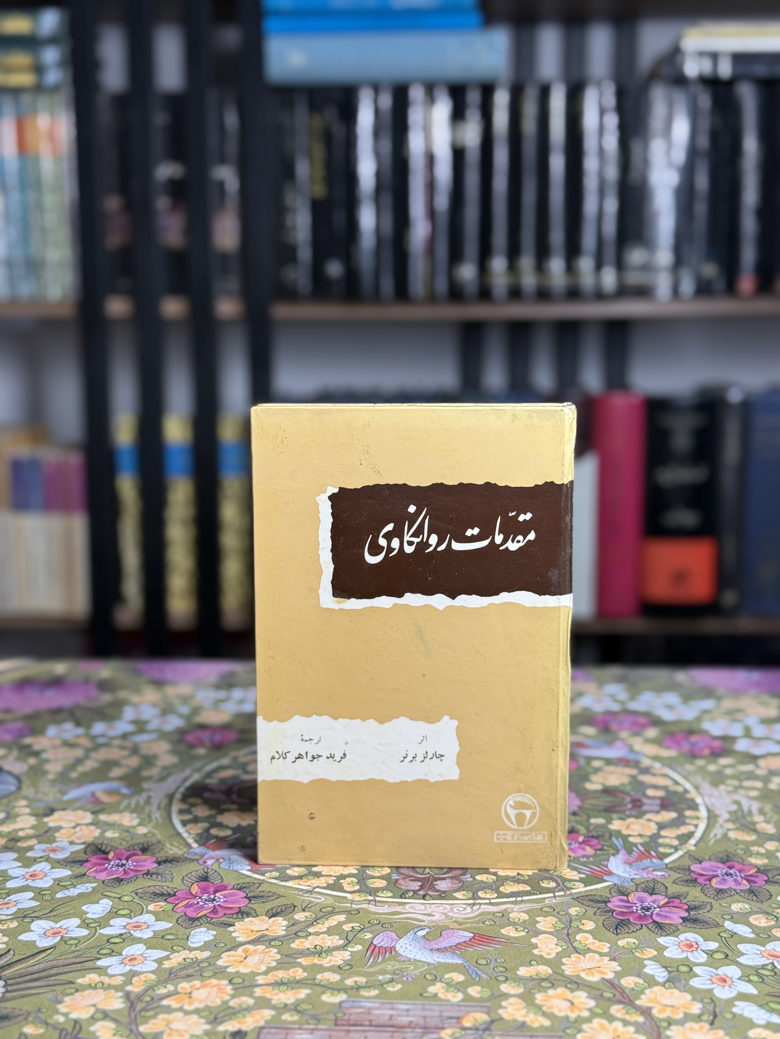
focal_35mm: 48
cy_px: 520
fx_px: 1442
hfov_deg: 30.3
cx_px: 390
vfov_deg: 39.7
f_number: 1.78
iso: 80
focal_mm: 6.76
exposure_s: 1/100
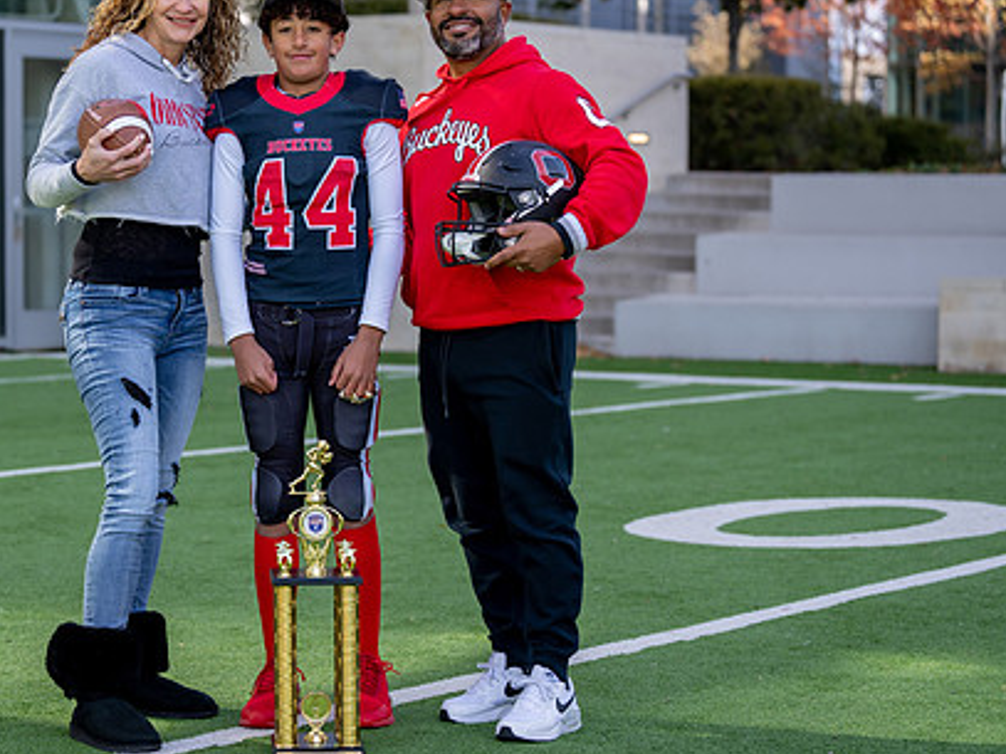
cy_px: 306
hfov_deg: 19.0
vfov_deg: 14.4
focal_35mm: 103
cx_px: 267
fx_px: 2992
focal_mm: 70
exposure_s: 1/500
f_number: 2.8
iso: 100
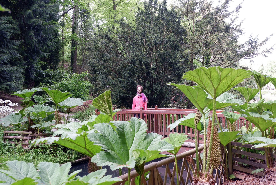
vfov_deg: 35.1
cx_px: 138
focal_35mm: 38
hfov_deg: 50.7
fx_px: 291
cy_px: 92
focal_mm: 25.6
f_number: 4.4
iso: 200
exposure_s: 1/58
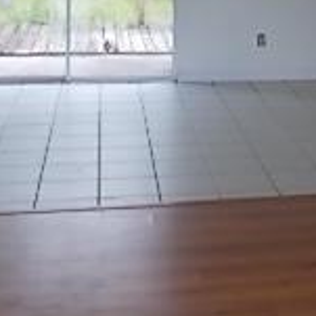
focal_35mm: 86
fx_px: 888
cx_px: 329
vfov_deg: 19.4
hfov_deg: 19.5
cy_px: -25
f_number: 3.1
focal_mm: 4
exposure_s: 1/40
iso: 80
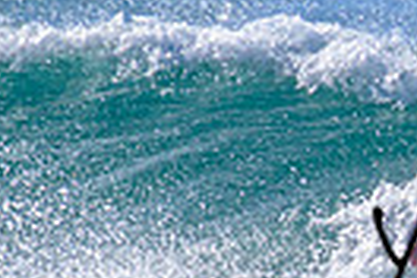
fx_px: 40643
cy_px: 229
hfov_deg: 0.6
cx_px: 698
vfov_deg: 0.4
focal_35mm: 3509
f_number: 11
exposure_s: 1/2000
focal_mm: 800
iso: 720
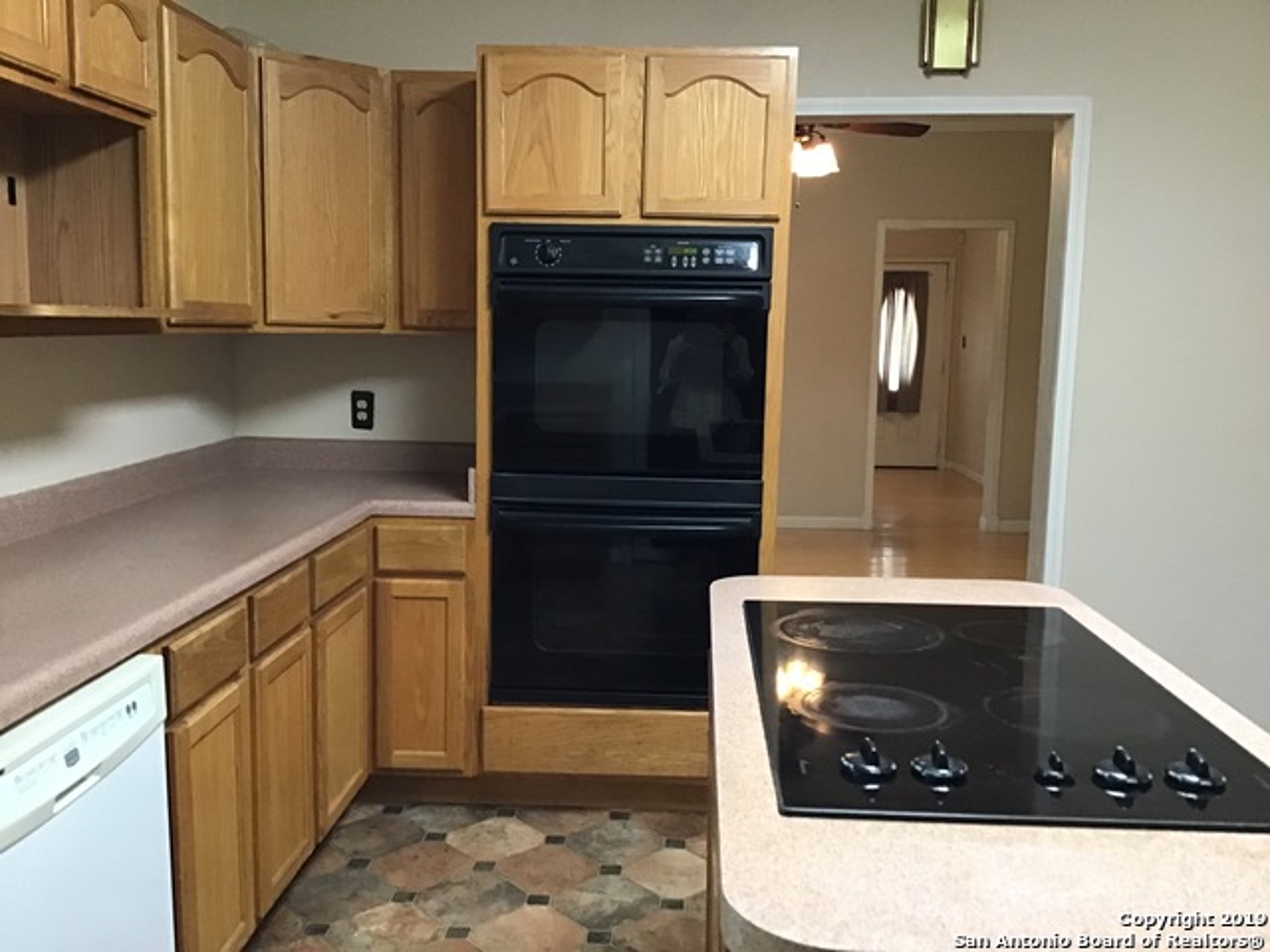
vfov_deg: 45.4
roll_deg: -0.6
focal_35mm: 31
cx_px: 635
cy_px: 476
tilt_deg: -6.8
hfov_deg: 58.4
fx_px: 1137
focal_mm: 3.3
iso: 160
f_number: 2.4
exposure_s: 1/30
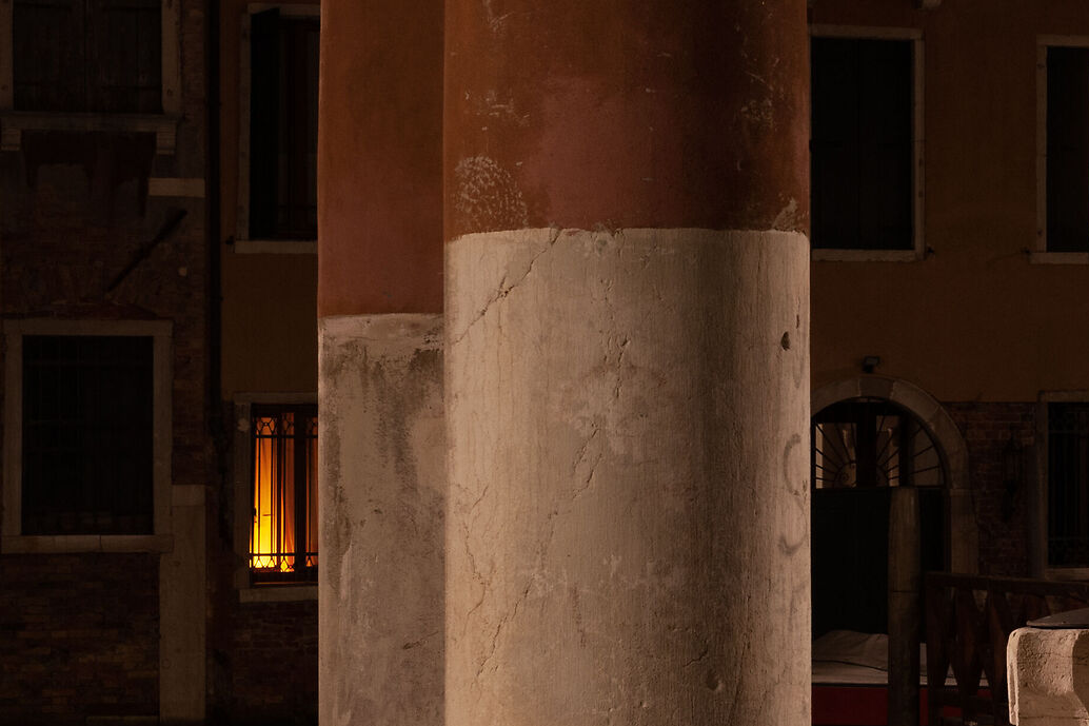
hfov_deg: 17.1
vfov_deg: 11.8
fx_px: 3508
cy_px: 209
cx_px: 1163
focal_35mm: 116
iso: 400
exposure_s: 6
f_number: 13
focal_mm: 50
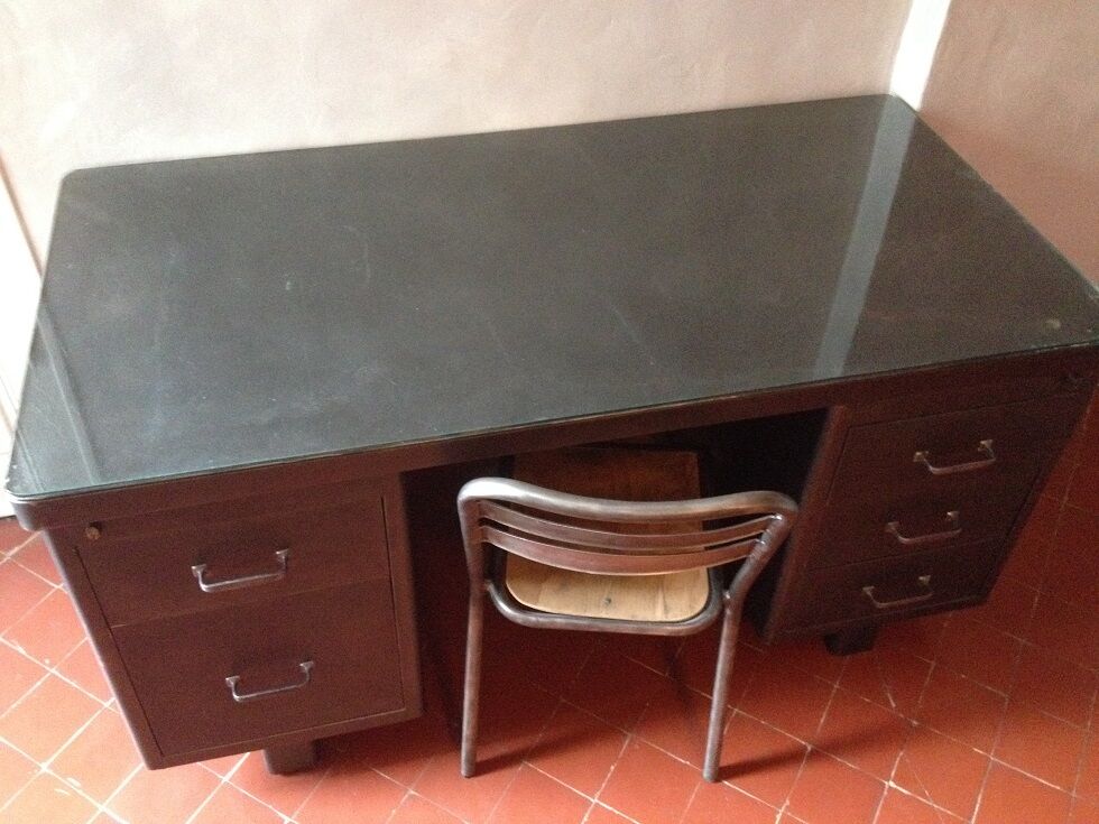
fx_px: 1111
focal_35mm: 35
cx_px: 550
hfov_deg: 52.6
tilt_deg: -45.0
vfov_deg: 40.7
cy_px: 412
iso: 800
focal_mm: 4.28
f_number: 2.4
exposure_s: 1/15
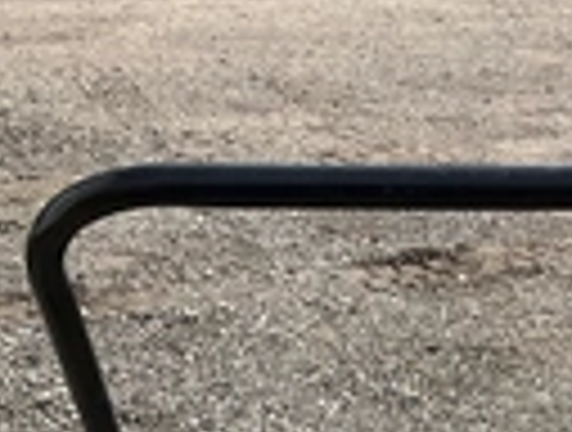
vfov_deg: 15.3
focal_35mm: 91
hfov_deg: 21.3
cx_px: 419
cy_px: 621
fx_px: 1508
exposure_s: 1/1984
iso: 25
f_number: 1.8
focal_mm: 3
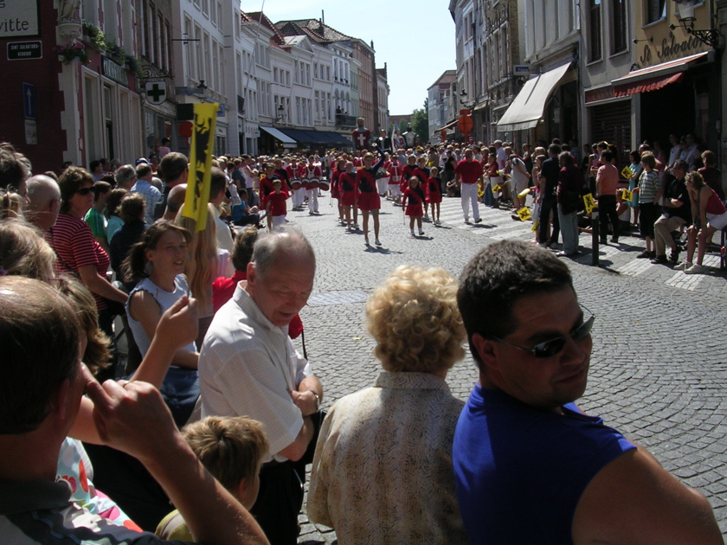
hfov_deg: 49.0
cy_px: 272
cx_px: 364
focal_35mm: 38
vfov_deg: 37.7
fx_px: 798
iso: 50
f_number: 5.6
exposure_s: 1/361
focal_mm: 5.8
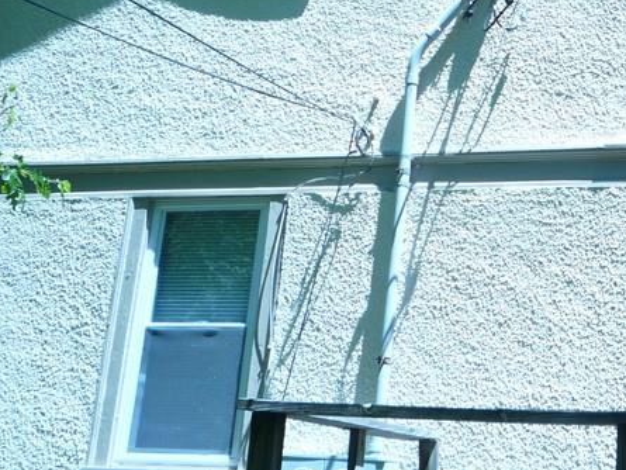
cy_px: 108
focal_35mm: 69
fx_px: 1248
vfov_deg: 21.1
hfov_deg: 26.3
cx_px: 664
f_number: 4
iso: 100
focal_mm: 5.2
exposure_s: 1/250
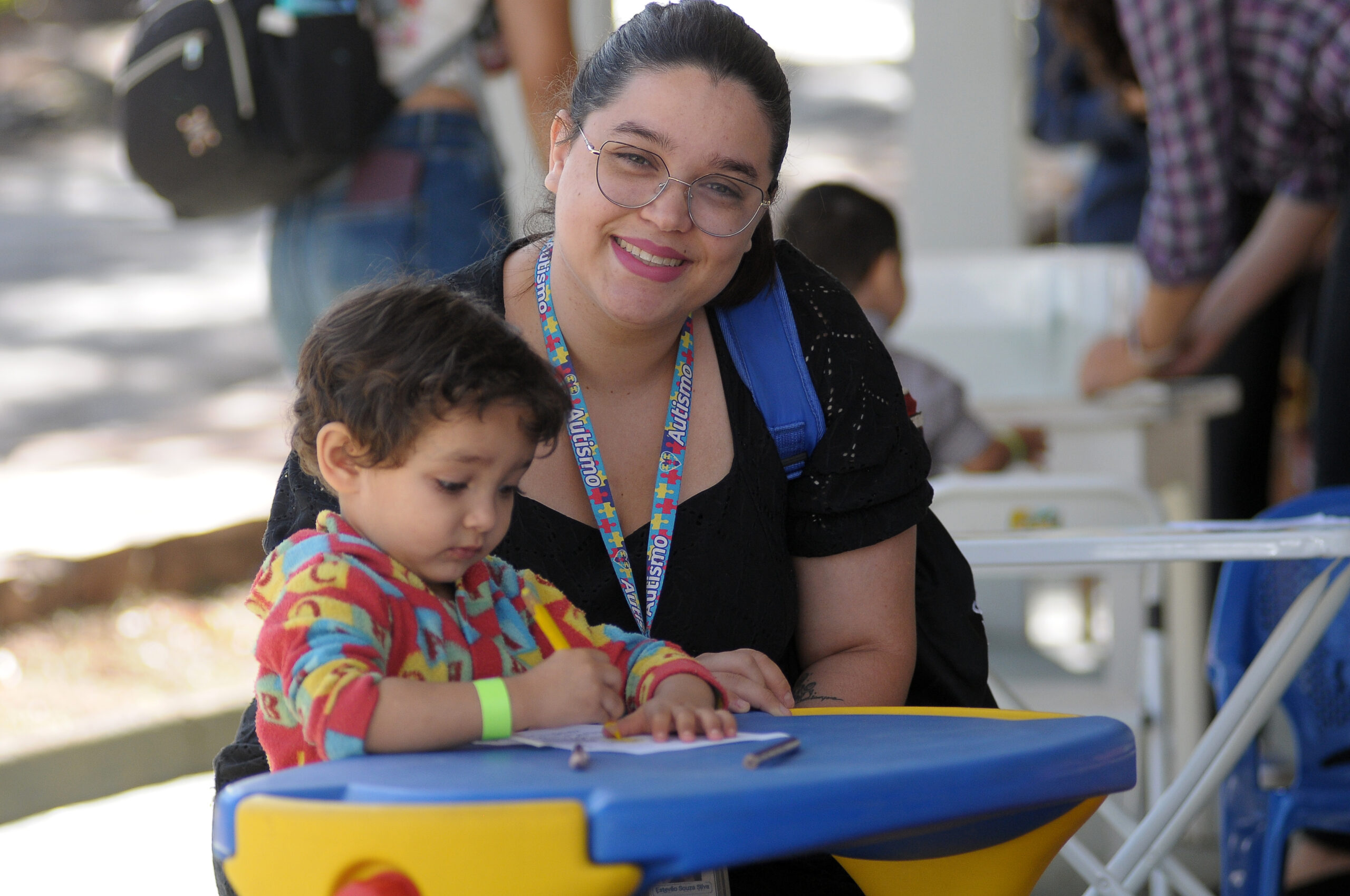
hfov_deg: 13.1
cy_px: 448
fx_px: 5899
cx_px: 675
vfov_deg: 8.7
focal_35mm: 158
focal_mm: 105
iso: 400
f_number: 2.8
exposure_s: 1/1000
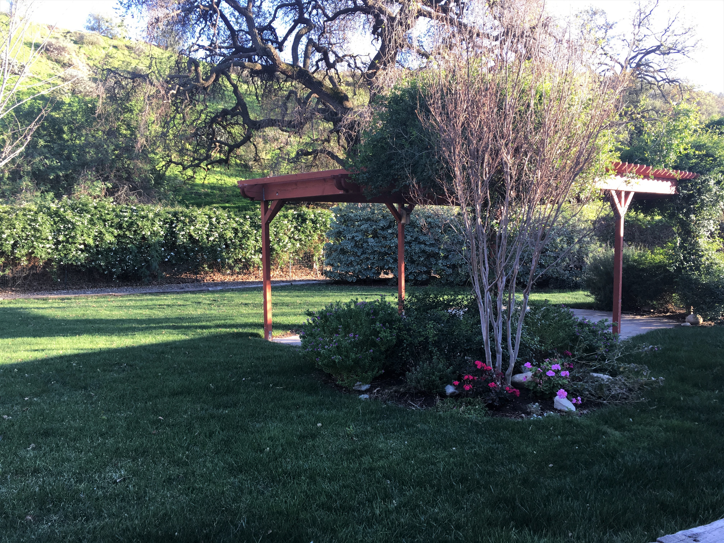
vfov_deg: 48.2
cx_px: 362
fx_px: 607
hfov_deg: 61.7
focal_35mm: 29
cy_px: 272
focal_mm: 4.15
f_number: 2.2
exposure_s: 1/120
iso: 32
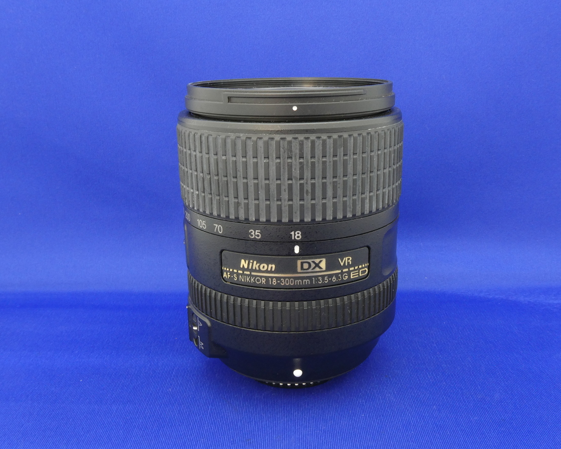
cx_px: 292
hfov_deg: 51.5
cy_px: 226
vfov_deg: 42.2
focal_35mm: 35
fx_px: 581
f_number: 8
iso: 200
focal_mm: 5.8
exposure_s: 1
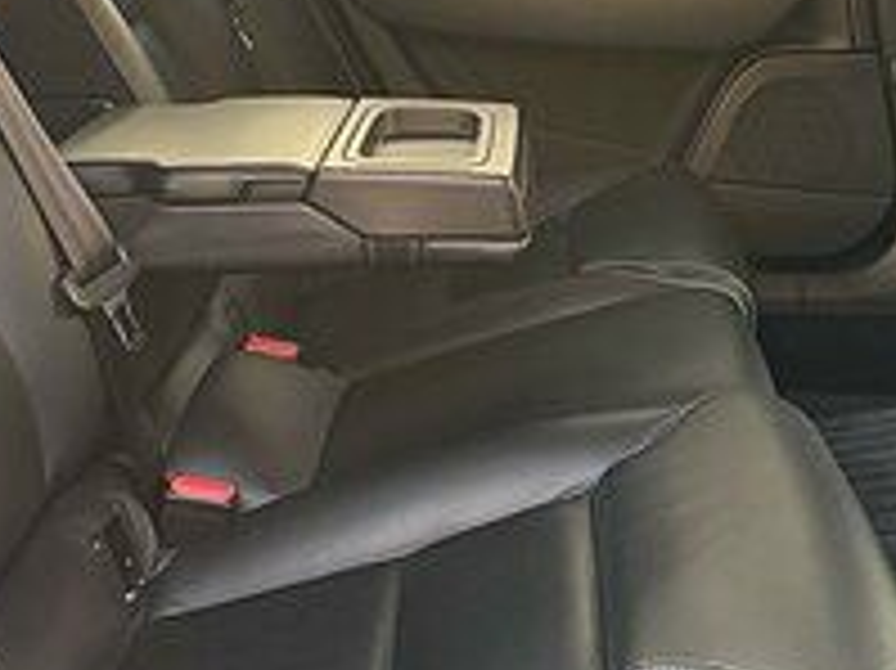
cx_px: 522
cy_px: 61
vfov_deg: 21.7
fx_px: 1707
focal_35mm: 66
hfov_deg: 29.4
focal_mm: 6.76
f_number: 1.78
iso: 800
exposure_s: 1/58
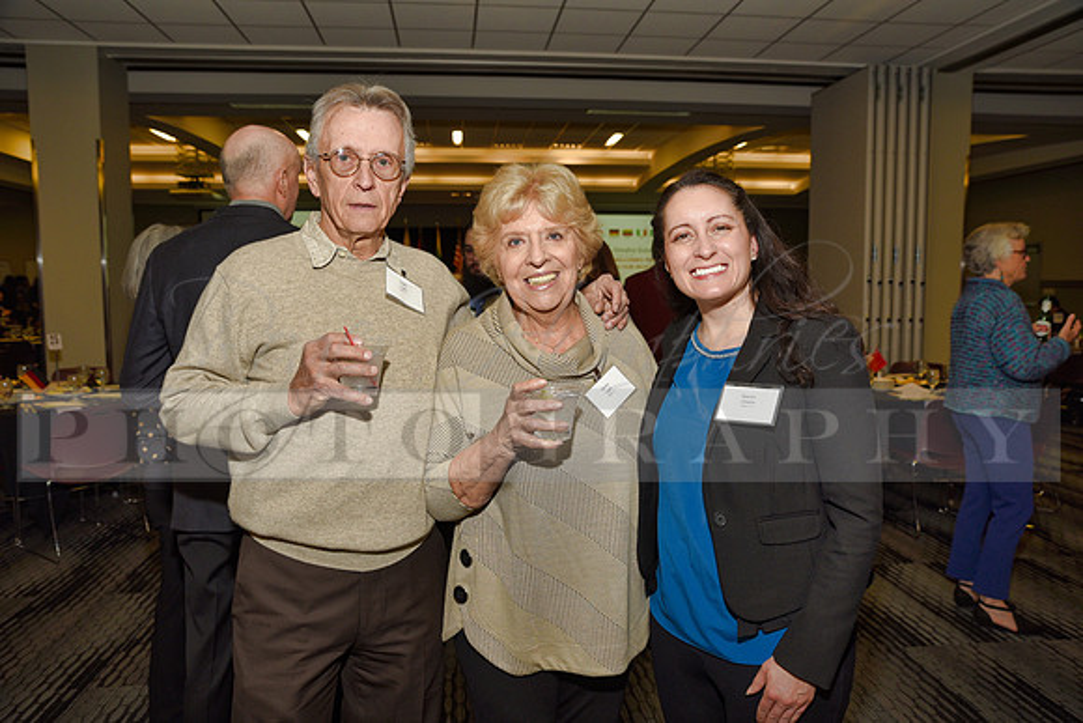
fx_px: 873
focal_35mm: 29
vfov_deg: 45.0
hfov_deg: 63.6
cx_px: 542
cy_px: 362
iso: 200
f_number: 5
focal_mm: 29
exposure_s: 1/60
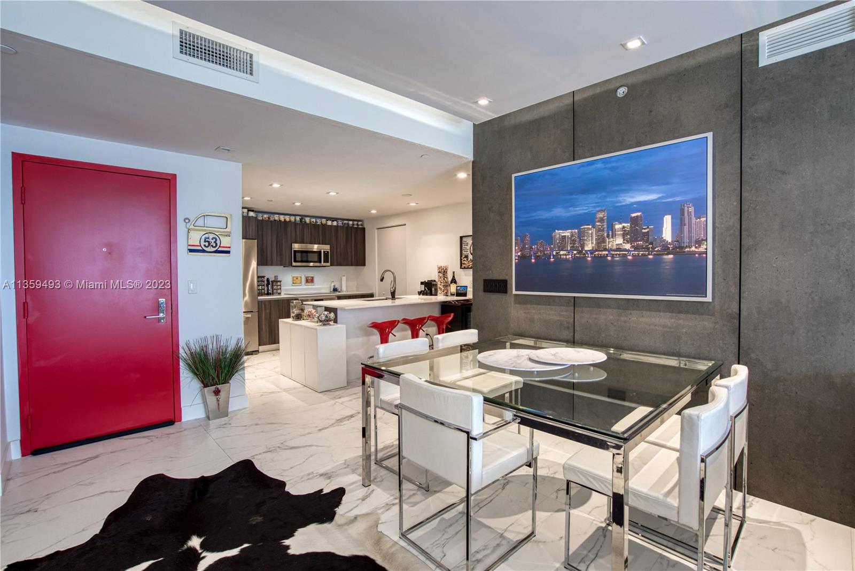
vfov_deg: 73.8
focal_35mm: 16
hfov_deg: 96.7
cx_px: 428
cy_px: 286
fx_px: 380
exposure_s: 1/50
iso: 400
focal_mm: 16
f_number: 8
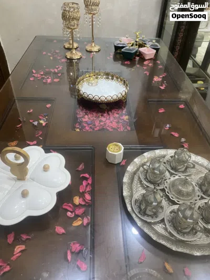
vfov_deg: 67.3
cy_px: 140
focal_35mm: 26
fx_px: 210
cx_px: 105
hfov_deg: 53.1
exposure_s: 1/50
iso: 400
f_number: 1.8
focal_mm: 4.25
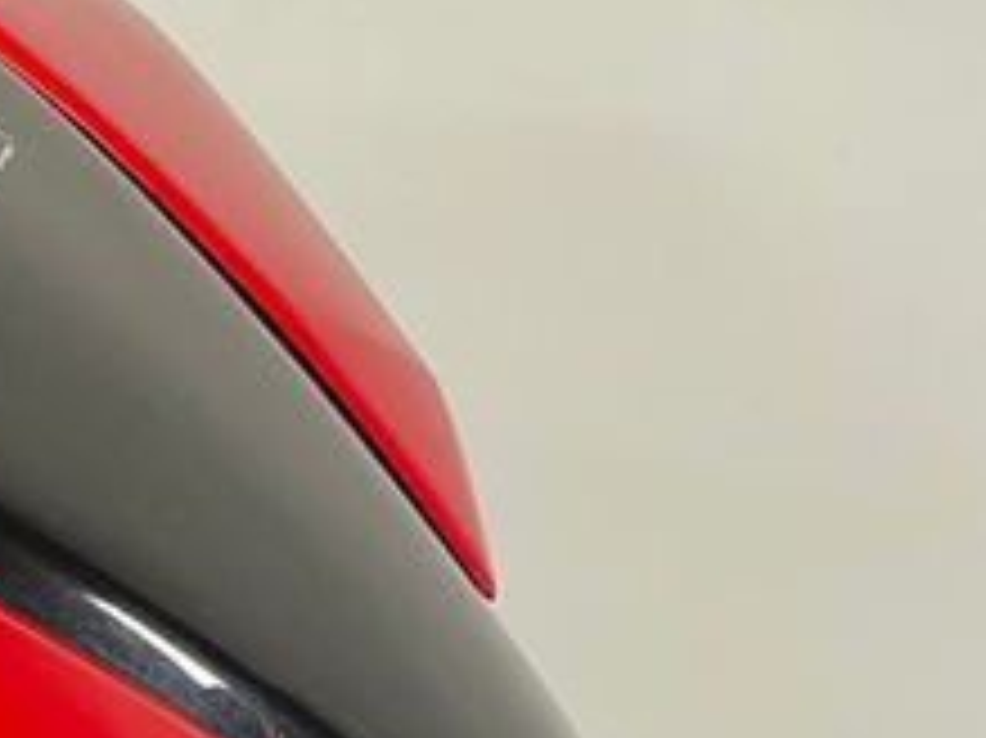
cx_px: -428
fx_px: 2164
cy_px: 639
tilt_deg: -35.0
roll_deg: -0.2
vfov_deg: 19.1
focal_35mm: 76
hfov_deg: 22.0
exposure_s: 1/50
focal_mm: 5.1
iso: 200
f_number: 1.6
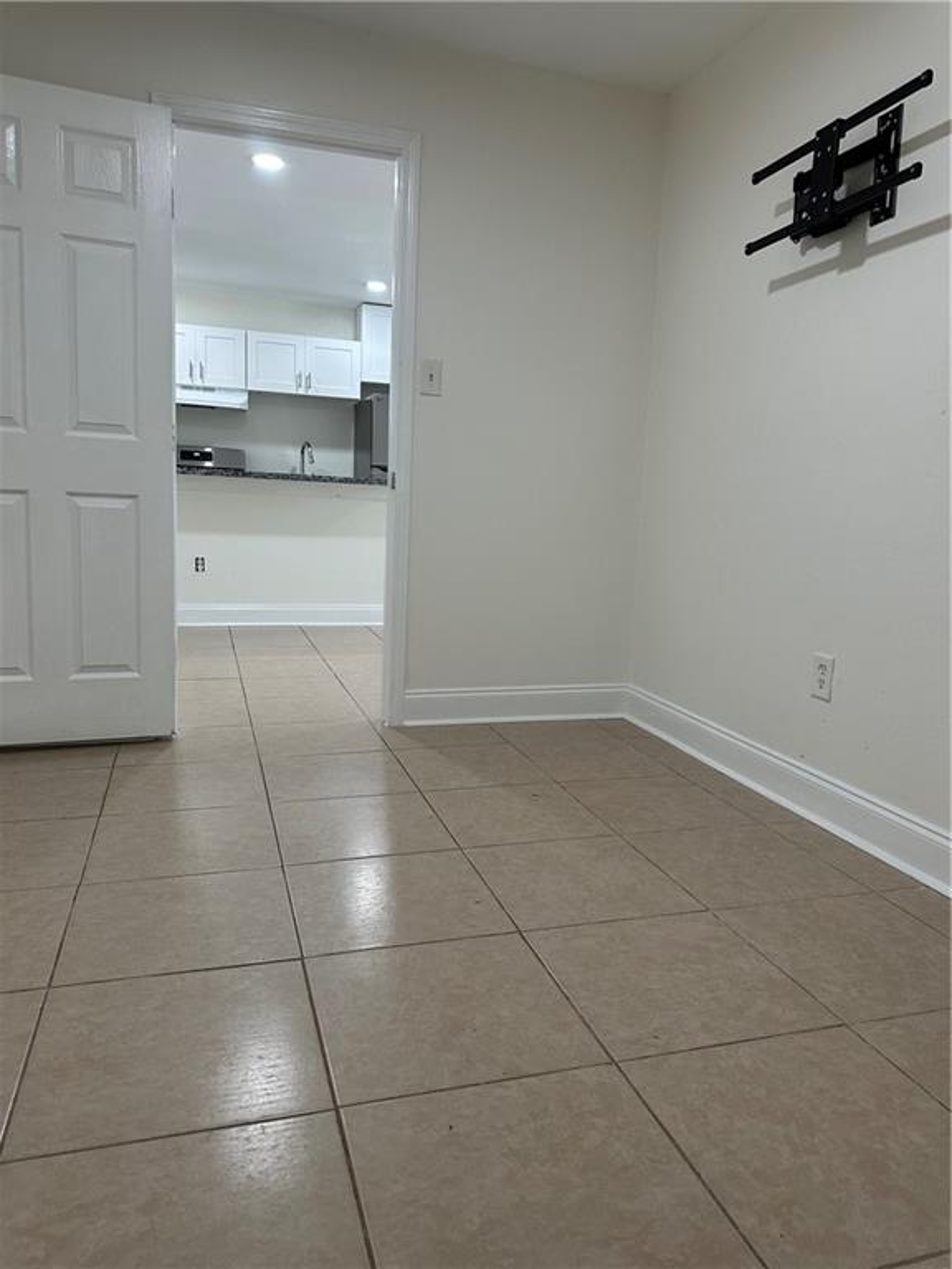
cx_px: 476
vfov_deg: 71.6
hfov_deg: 56.8
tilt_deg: -6.9
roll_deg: -2.6
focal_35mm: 24
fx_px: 880
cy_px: 634
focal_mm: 6.86
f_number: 1.78
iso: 200
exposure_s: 1/120
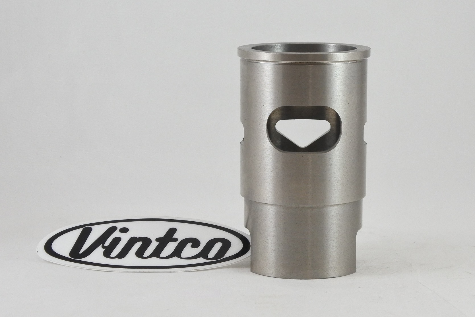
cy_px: 158
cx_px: 238
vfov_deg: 23.8
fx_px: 752
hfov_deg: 35.1
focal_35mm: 57
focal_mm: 21.4
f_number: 4.8
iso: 450
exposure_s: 1/125
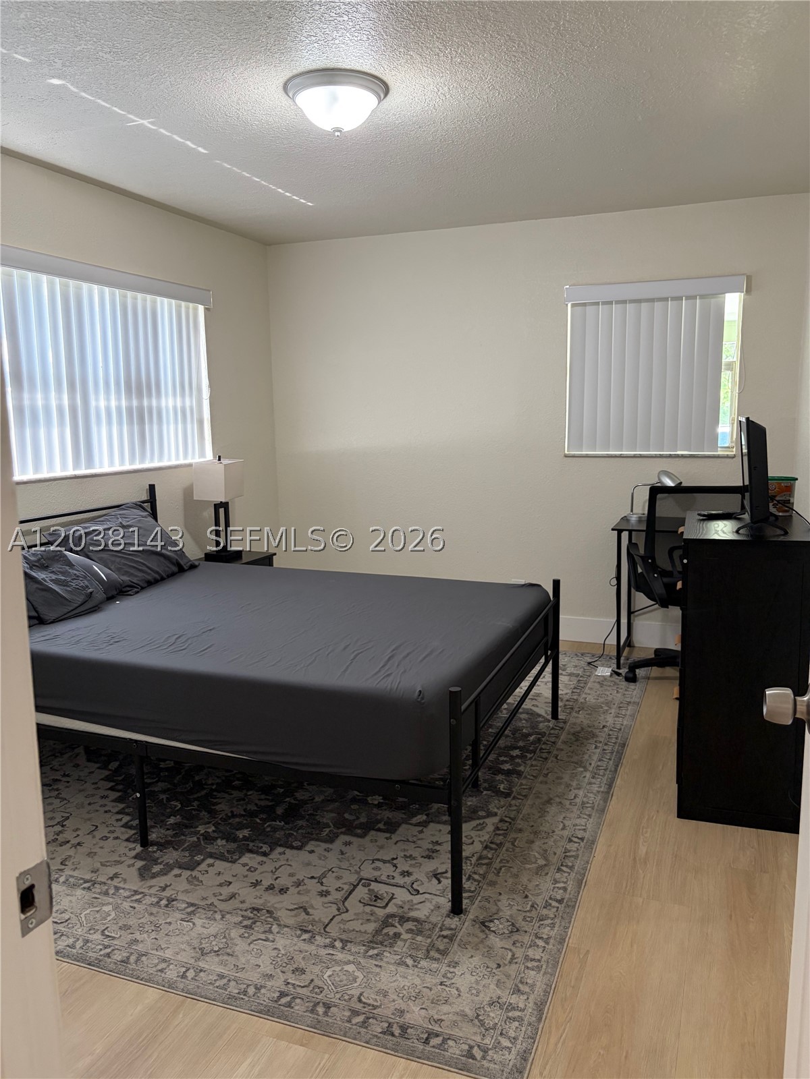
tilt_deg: -9.0
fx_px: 811
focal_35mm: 26
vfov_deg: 67.3
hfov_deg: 53.1
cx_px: 405
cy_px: 540
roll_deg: +0.3
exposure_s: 1/60
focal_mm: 5.96
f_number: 1.6
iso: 160
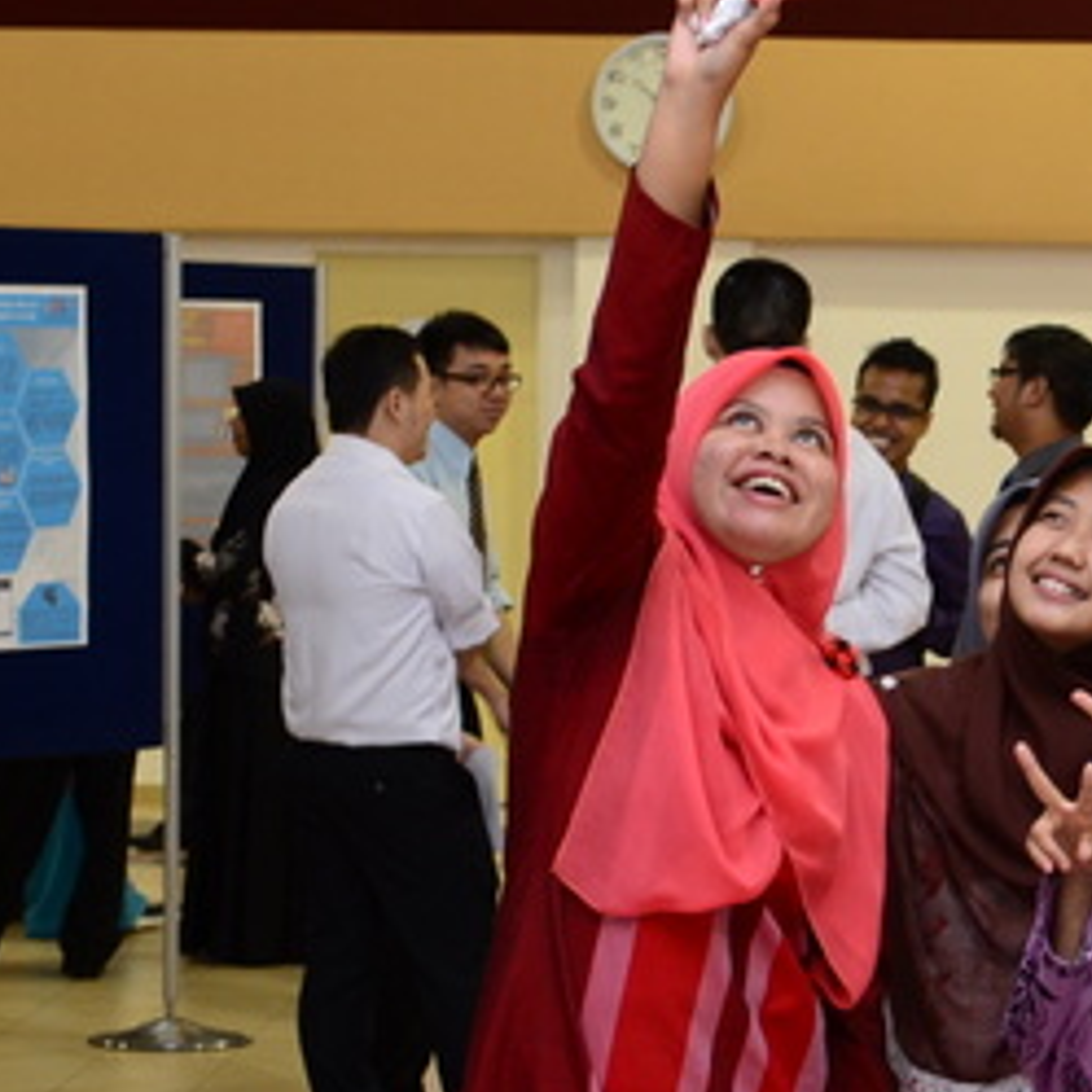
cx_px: 1017
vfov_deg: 11.9
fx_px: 5250
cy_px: 710
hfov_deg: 11.8
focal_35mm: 147
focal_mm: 45
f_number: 4.5
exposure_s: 1/60
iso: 500
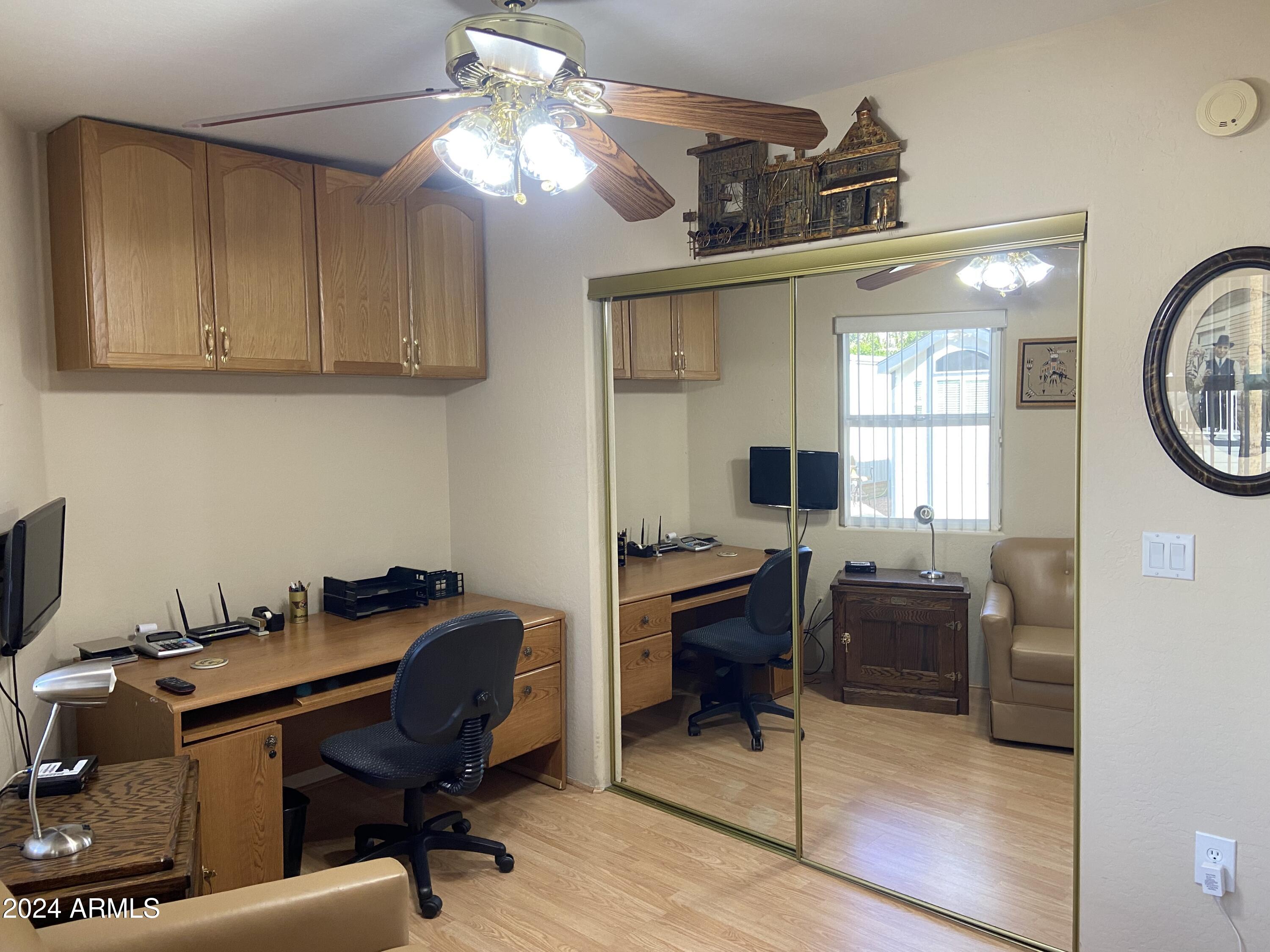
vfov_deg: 53.1
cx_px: 635
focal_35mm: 26
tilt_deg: -4.3
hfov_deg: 67.3
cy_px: 476
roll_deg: +1.0
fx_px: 954
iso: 100
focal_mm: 4.25
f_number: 1.8
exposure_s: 1/60
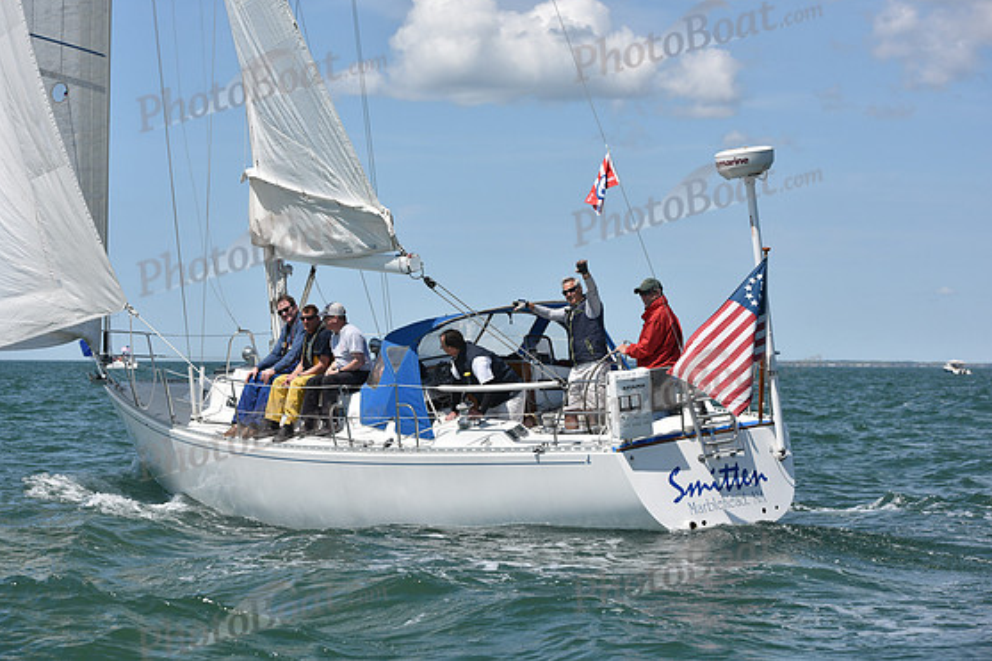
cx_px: 481
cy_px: 318
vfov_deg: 13.8
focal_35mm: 99
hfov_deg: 20.6
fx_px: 2727
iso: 320
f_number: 7.1
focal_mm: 95
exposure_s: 1/800
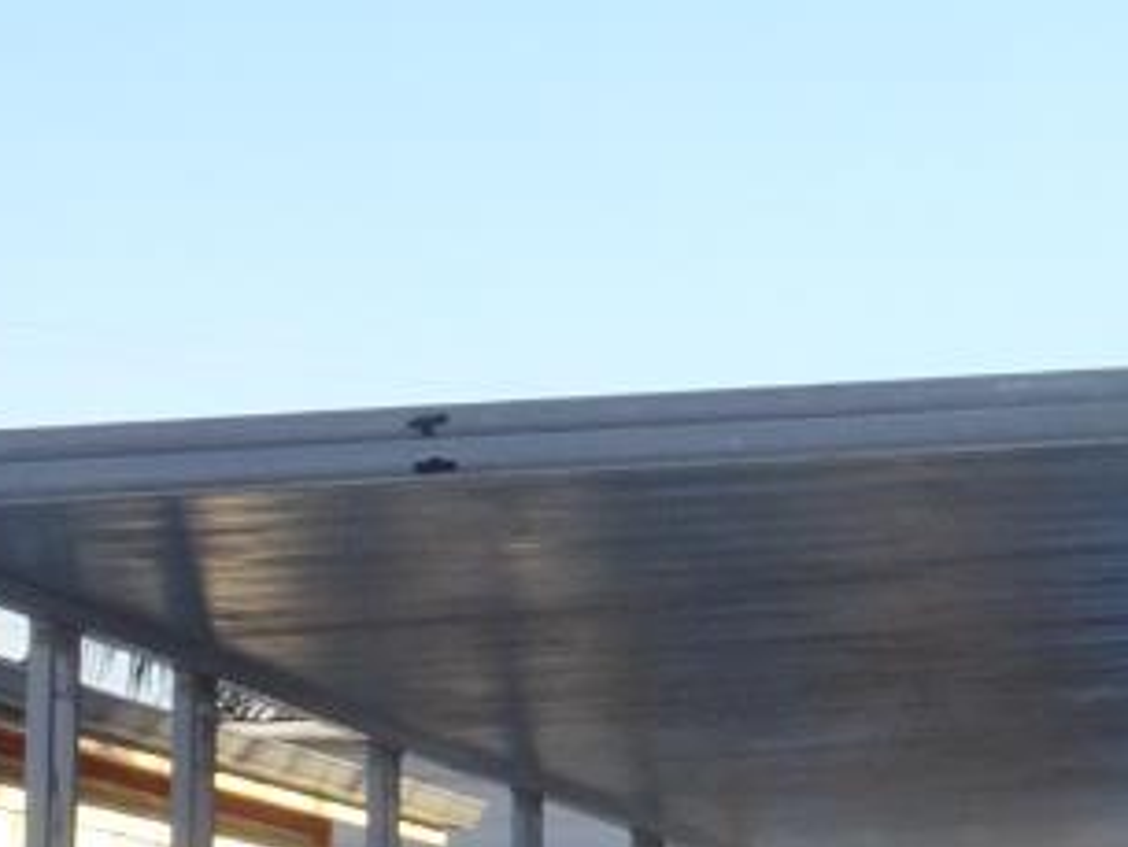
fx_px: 7367
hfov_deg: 8.2
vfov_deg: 6.5
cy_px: 919
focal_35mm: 226
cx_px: 2426
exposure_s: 1/100
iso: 80
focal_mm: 7.87
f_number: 4.5
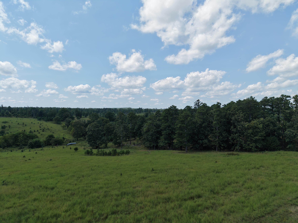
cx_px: 149
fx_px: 207
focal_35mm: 24
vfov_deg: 56.8
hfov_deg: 71.6
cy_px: 112
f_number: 1.8
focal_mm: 8.67
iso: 300
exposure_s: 1/6000
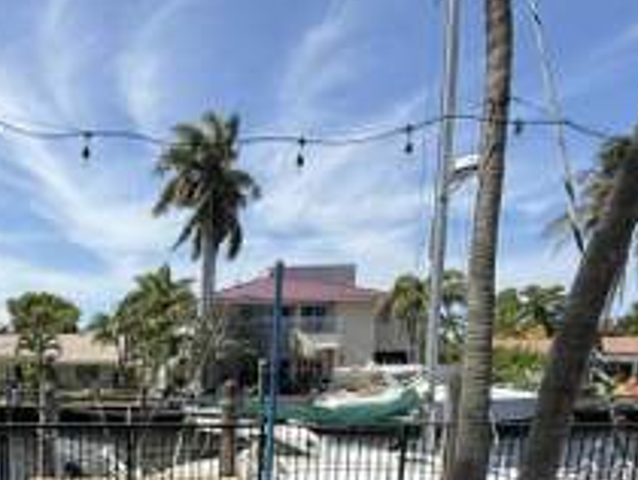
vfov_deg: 39.3
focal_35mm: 32
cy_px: 474
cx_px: 79
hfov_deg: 51.1
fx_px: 590
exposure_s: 1/1613
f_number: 2.2
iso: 50
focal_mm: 2.22
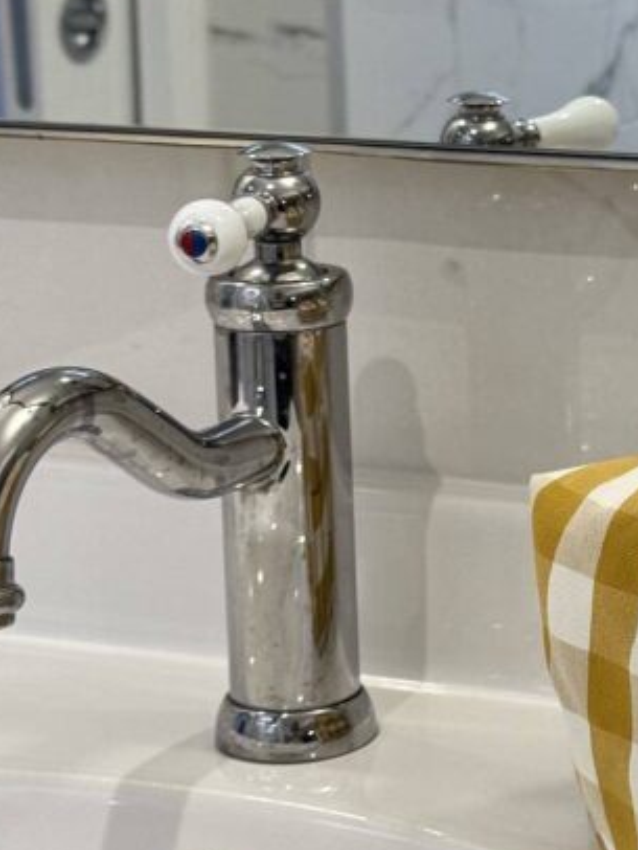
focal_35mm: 121
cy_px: 345
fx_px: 2970
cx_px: 789
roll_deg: +0.6
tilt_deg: -11.5
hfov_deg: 12.0
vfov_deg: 16.3
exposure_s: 1/50
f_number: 1.78
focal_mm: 6.76
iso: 64
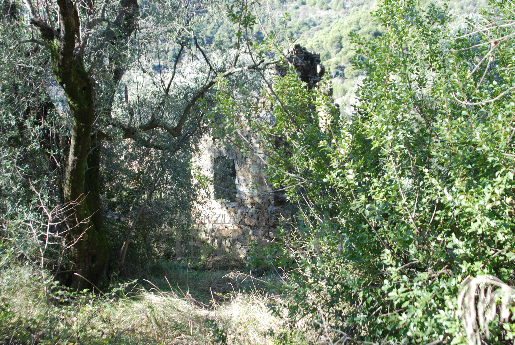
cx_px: 258
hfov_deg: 46.3
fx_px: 602
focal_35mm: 42
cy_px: 172
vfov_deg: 32.0
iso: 100
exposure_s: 1/80
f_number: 4.5
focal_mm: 28
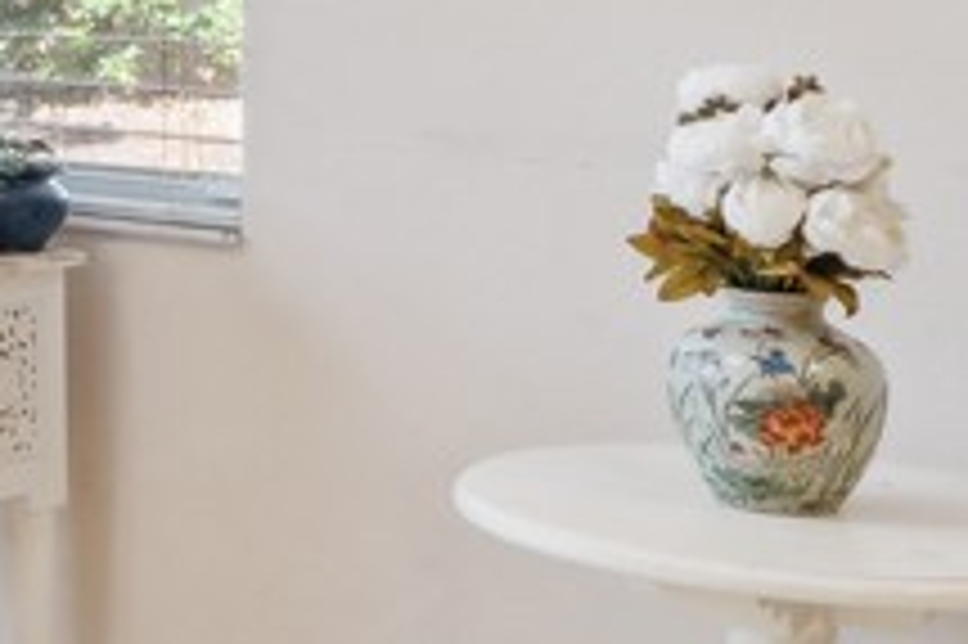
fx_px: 2176
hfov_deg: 21.7
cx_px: -401
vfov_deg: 16.4
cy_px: -50
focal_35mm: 81
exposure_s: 1/8
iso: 200
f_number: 9
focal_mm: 16
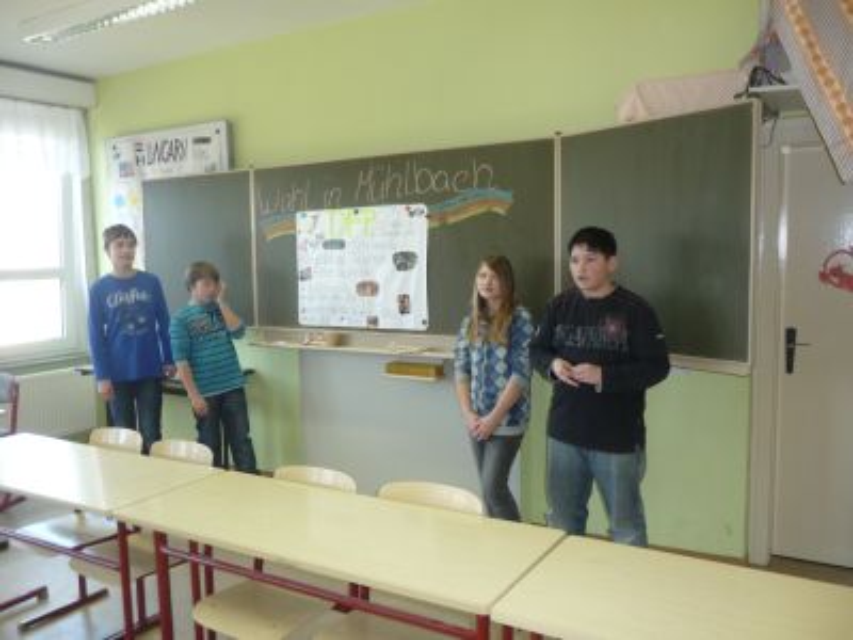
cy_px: 320
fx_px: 739
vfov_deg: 46.8
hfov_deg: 60.0
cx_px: 426
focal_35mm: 30
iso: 160
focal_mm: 5
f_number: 3.4
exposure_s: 1/30
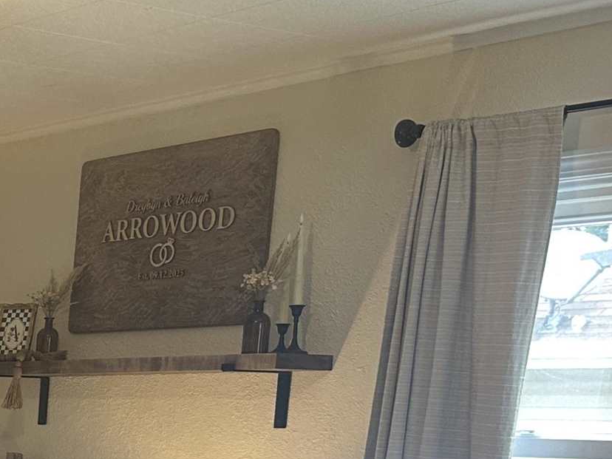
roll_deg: -2.0
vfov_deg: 15.3
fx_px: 1573
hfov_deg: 19.1
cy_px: 693
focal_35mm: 89
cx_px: -320
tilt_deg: -8.9
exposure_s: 1/60
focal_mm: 6.86
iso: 125
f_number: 1.78
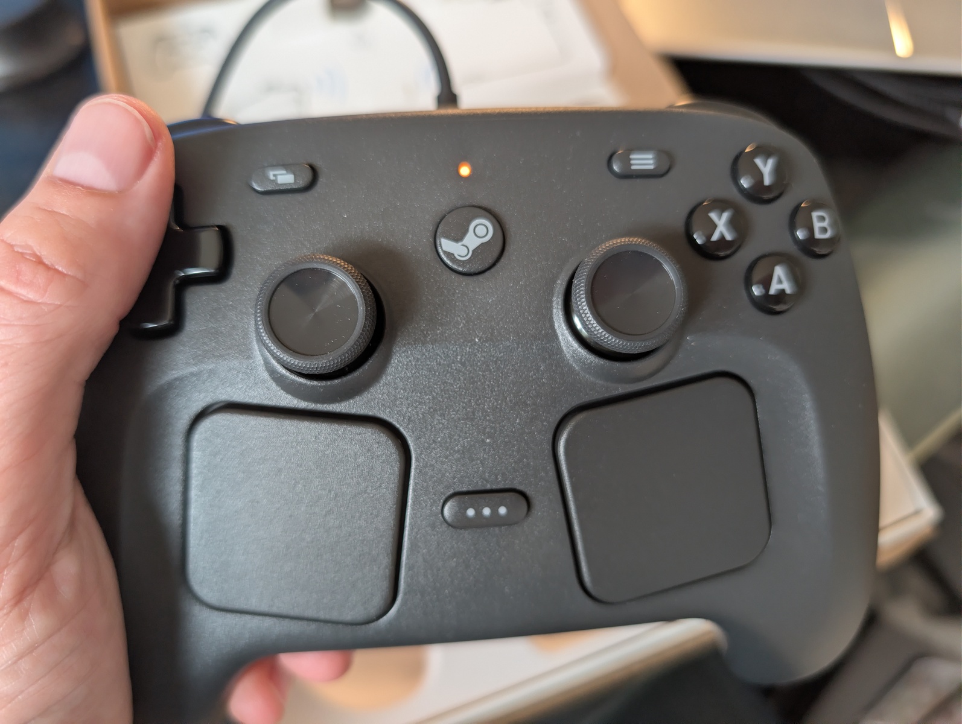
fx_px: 668
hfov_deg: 71.5
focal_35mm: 24
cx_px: 481
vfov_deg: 56.9
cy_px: 362
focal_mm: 6.9
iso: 638
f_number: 1.68
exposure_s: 1/203
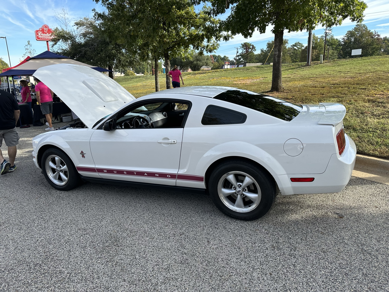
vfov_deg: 56.8
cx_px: 194
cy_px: 146
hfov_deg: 71.6
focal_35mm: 24
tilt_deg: -15.8
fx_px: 270
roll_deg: +0.9
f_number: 1.78
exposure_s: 1/1692
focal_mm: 6.86
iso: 80
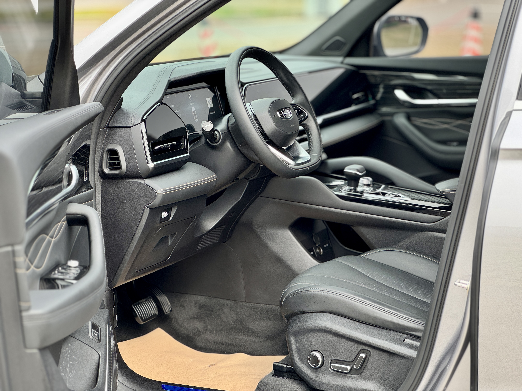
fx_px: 1161
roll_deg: +2.1
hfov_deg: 25.3
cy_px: 196
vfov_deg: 19.1
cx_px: 261
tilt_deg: -11.6
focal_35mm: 77
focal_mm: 9
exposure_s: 1/99
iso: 64
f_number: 2.8
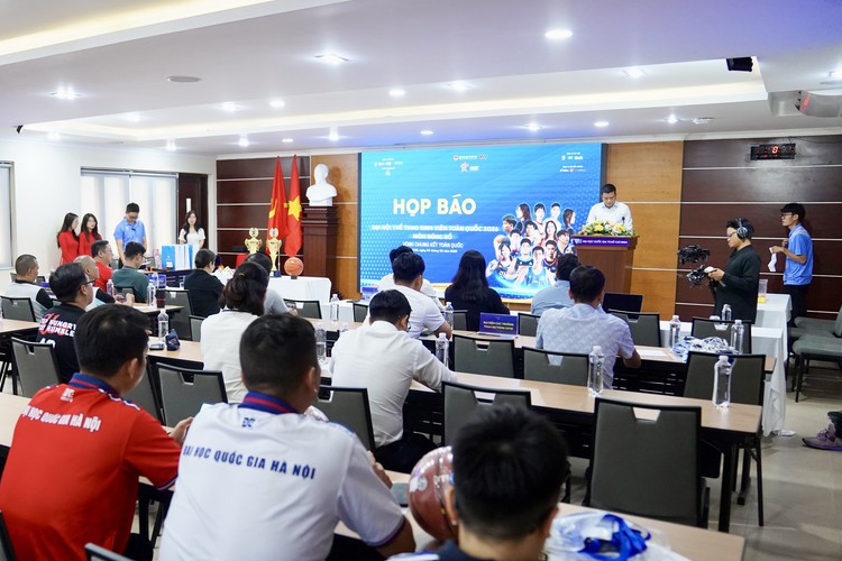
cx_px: 300
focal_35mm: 32
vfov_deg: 41.1
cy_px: 312
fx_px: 748
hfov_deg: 57.8
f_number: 2.8
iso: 3200
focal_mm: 24
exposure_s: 1/400
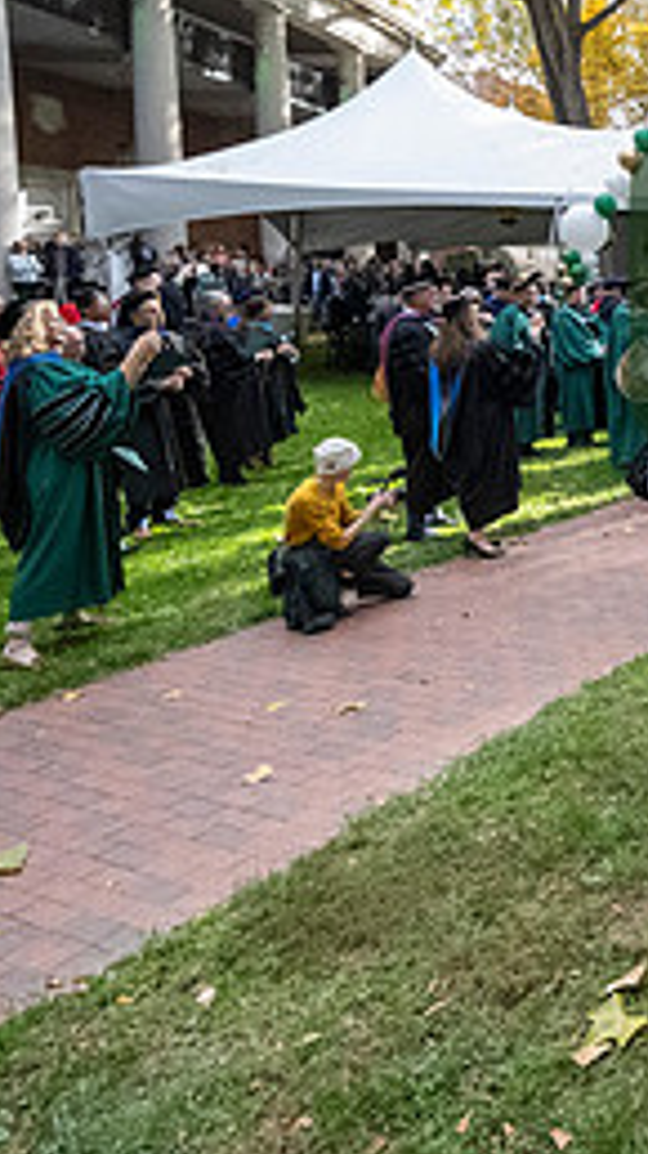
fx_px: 1009
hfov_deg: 26.3
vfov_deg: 57.5
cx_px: 965
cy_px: 338
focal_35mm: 33
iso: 6400
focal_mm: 14
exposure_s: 1/8000
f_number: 4
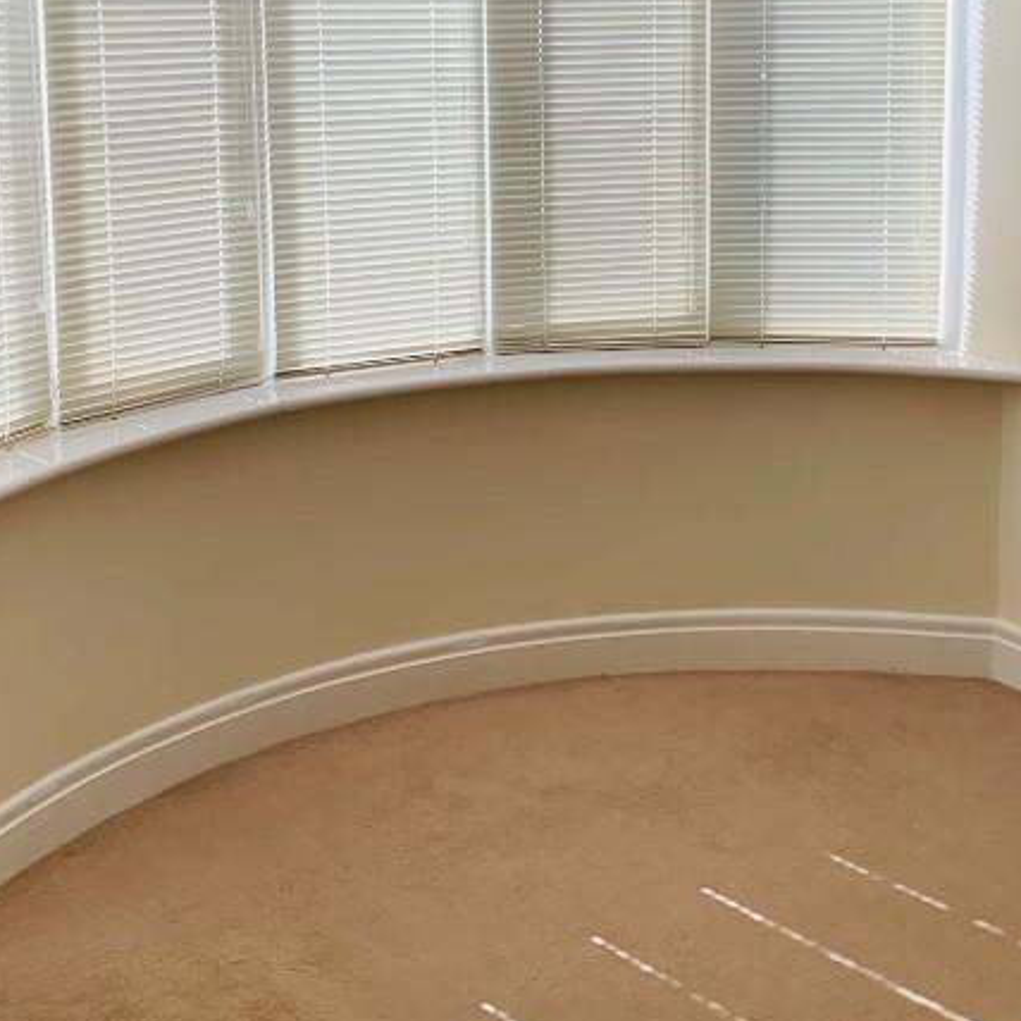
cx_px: 639
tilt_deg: -9.5
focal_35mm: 55
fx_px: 1835
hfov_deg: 31.0
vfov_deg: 30.5
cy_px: 236
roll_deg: +0.8
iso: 32
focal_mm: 4.25
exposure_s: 1/122
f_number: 1.8
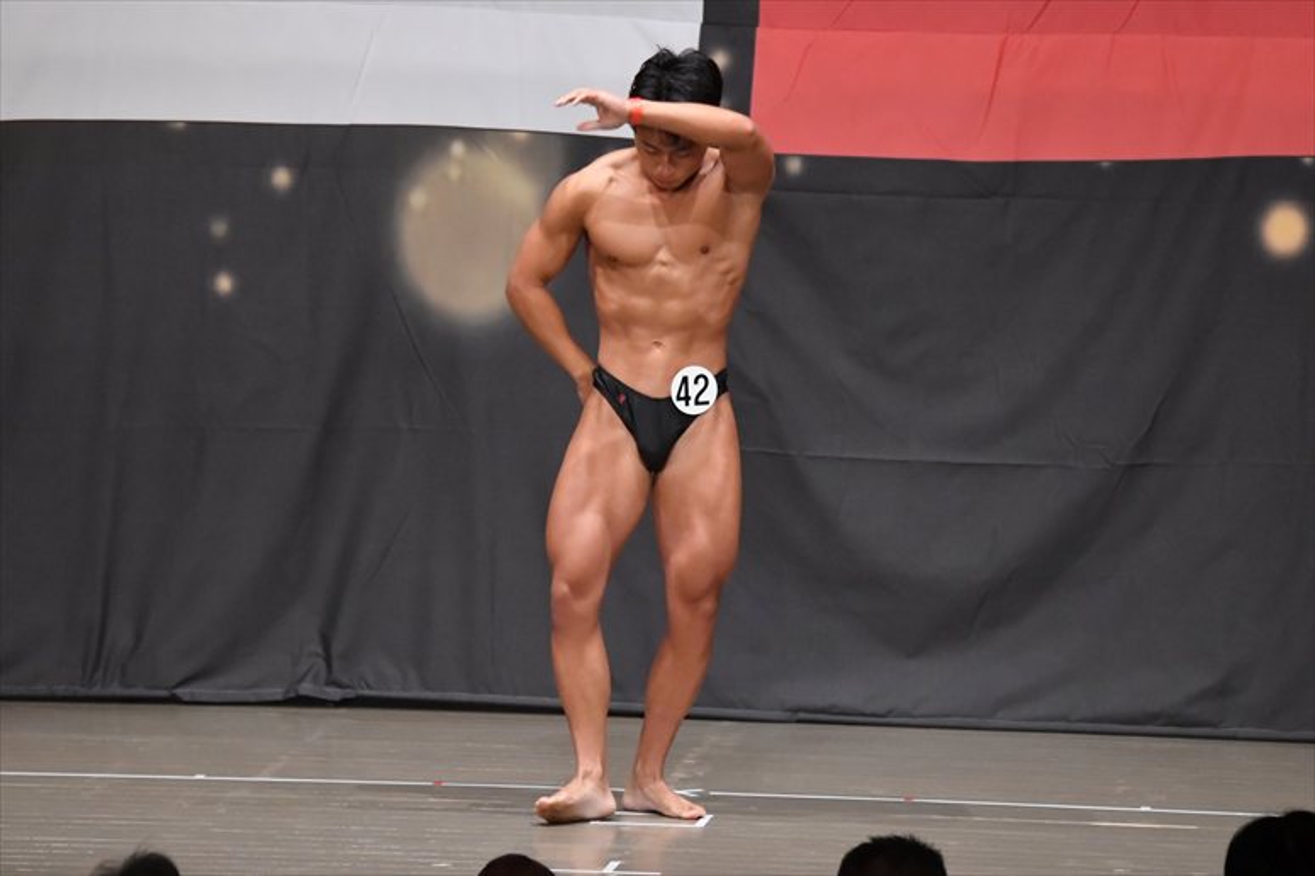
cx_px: 658
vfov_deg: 5.7
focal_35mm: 240
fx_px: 8763
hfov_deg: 8.6
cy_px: 438
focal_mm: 160
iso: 6400
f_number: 5.6
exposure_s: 1/400
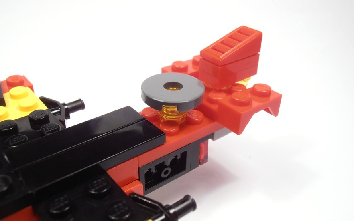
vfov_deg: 32.0
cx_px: 176
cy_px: 110
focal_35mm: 40
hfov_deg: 49.3
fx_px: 386
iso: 80
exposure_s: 1/50
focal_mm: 6.61
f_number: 3.9
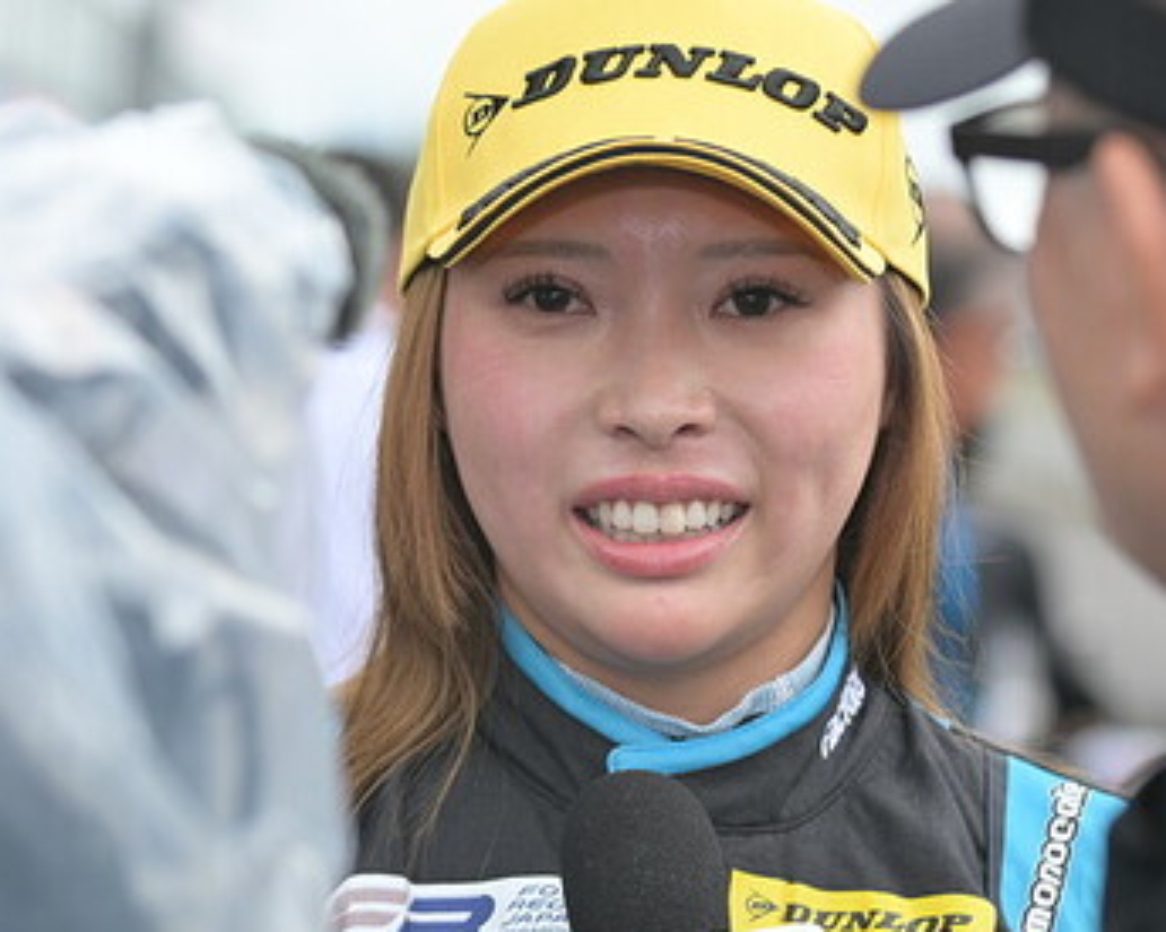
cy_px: 502
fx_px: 6106
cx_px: 736
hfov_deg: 10.9
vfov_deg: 8.7
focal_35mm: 177
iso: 100
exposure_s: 1/200
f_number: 5
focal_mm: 80
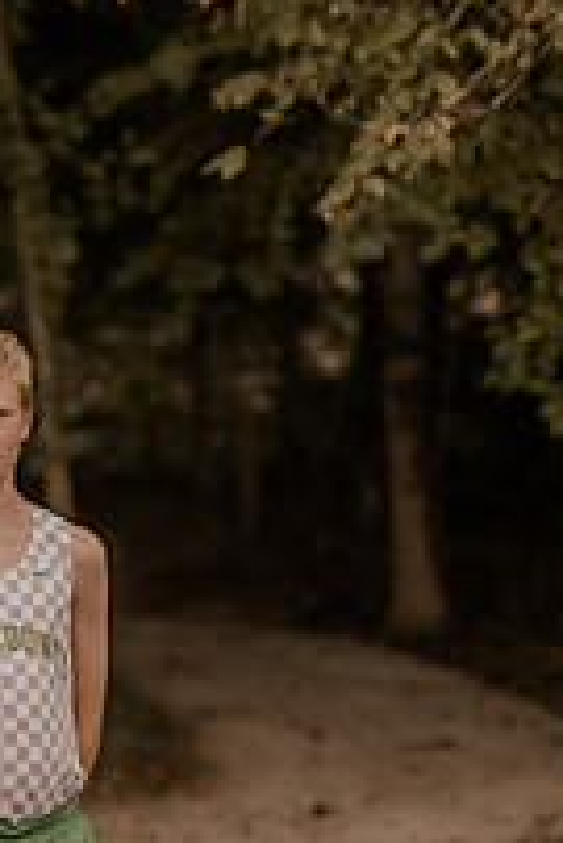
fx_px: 3911
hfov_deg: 8.2
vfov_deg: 12.2
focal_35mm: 167
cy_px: 785
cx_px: -25
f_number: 1.4
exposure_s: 1/1000
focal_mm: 50
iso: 64
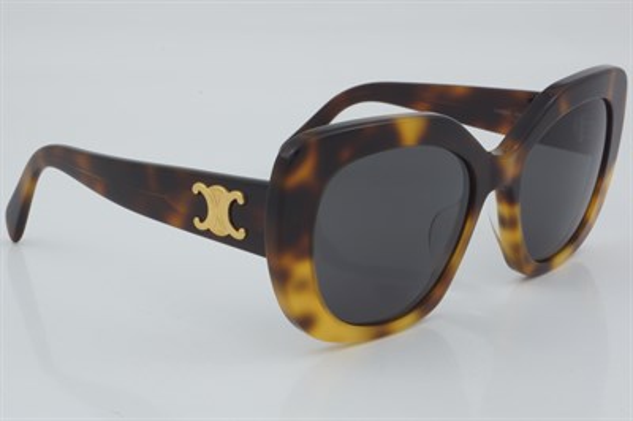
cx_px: 316
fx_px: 1449
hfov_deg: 24.6
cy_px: 210
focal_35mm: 82
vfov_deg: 16.5
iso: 100
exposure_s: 1/3
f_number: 32
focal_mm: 55
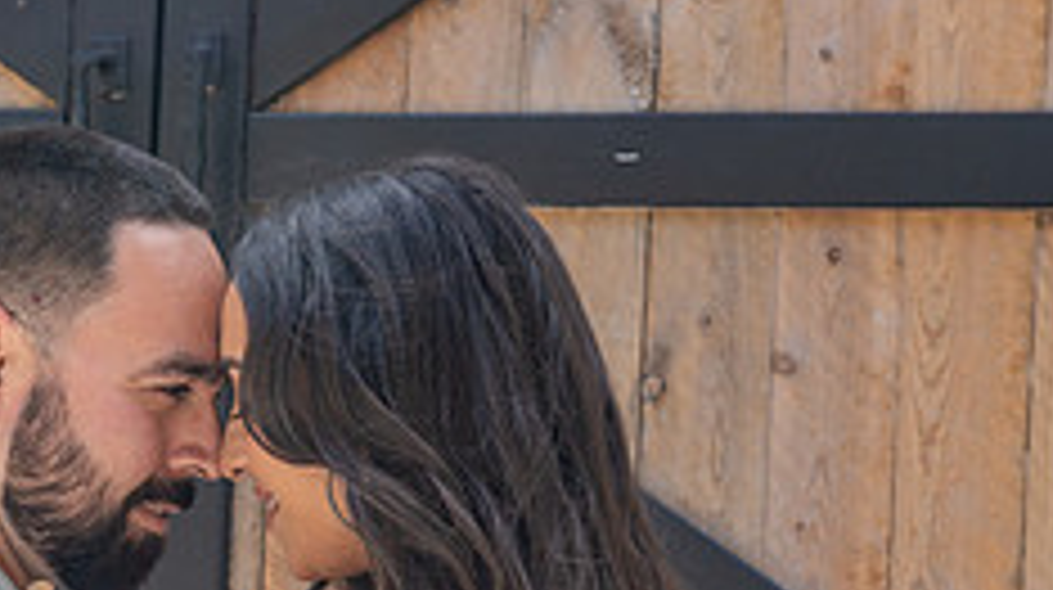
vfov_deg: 6.6
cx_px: 99
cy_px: 849
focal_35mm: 182
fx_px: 5076
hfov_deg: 11.8
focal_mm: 70
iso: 200
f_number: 8
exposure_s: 1/160
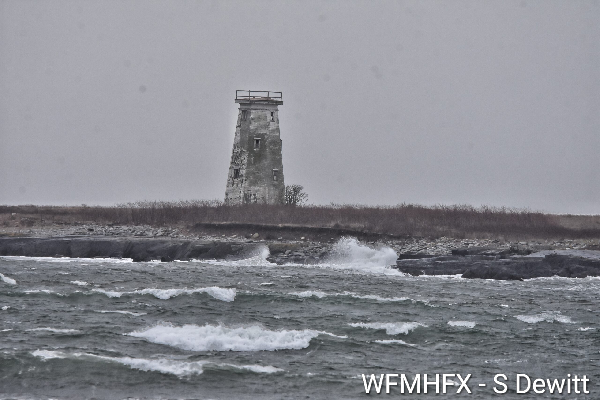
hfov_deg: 2.5
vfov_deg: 1.7
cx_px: 300
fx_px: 13750
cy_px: 200
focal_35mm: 825
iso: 1000
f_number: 9
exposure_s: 1/1667
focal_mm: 550
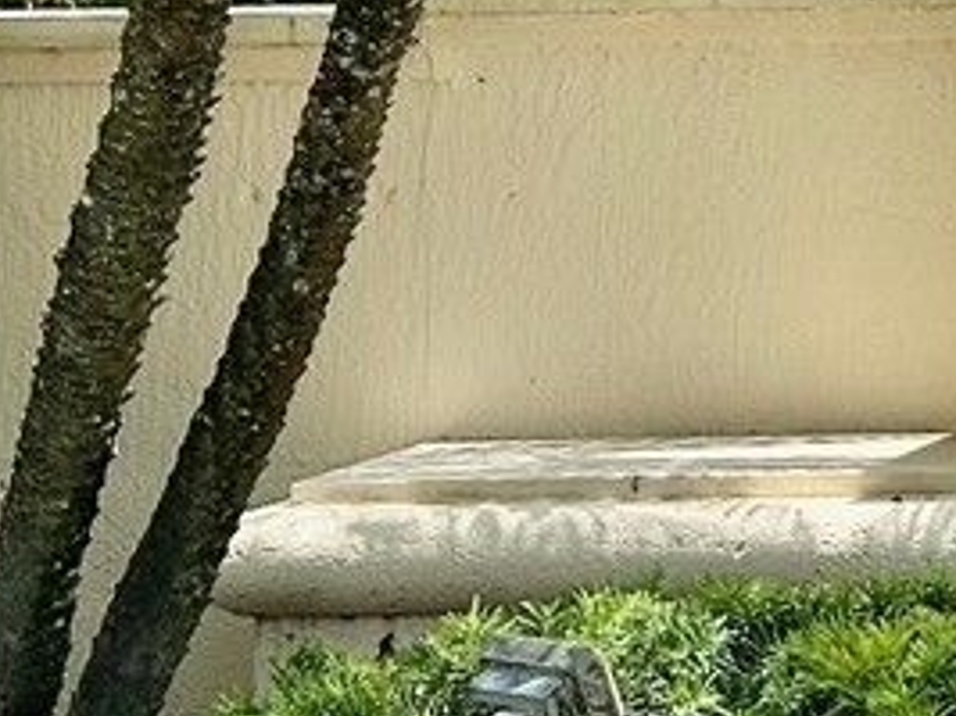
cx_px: 1615
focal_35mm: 184
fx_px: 5079
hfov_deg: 10.2
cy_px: -254
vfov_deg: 7.9
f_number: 1.78
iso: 64
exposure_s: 1/2358
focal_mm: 6.86
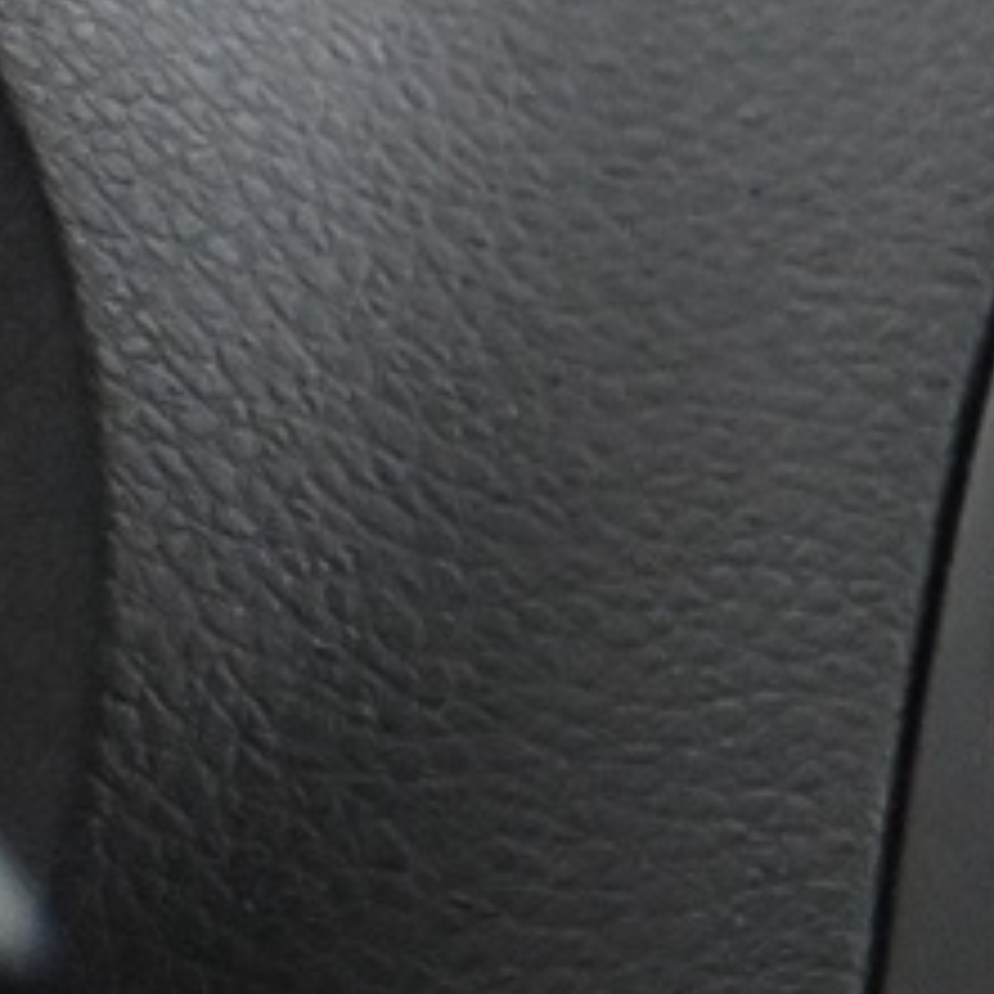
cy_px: 2321
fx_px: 6227
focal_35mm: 192
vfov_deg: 8.4
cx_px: 3076
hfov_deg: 7.8
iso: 7200
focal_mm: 20.5
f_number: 3.8
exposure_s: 1/60
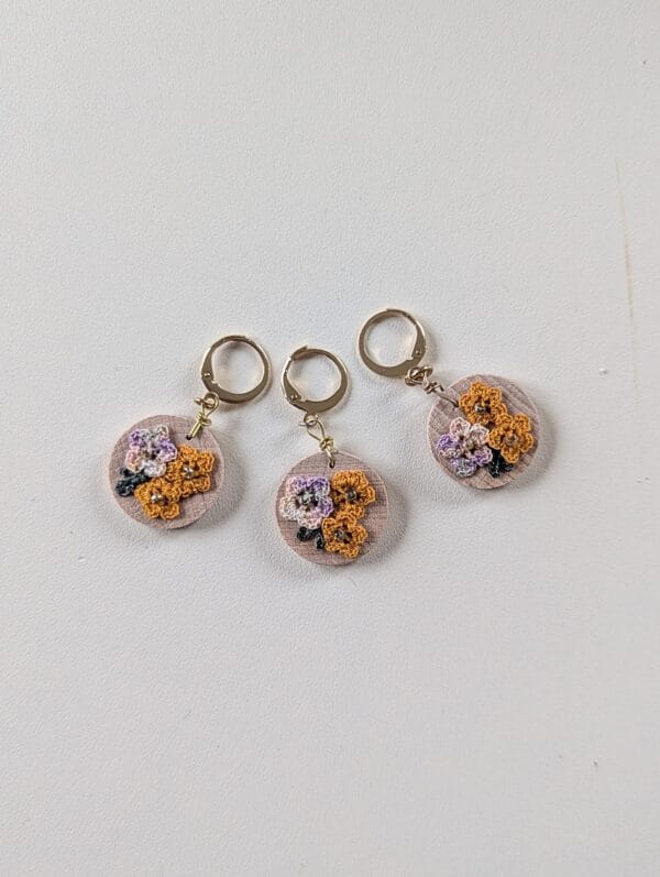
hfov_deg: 56.9
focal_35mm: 24
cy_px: 438
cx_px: 330
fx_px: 609
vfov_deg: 71.5
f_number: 1.85
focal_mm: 6.81
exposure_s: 1/65.8
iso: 76
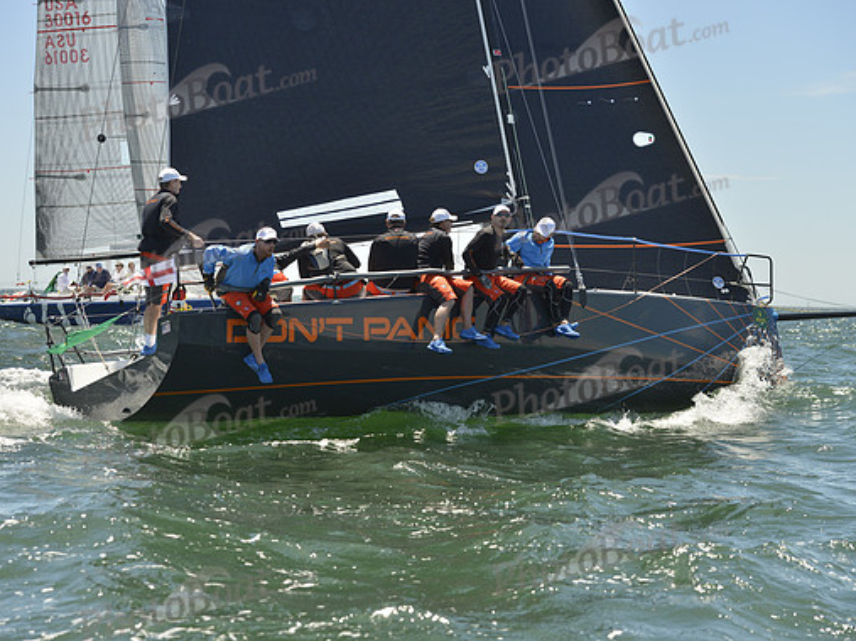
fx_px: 1904
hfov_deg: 25.3
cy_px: 318
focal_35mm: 77
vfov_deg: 19.1
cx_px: 405
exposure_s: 1/1600
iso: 280
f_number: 5
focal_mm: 70
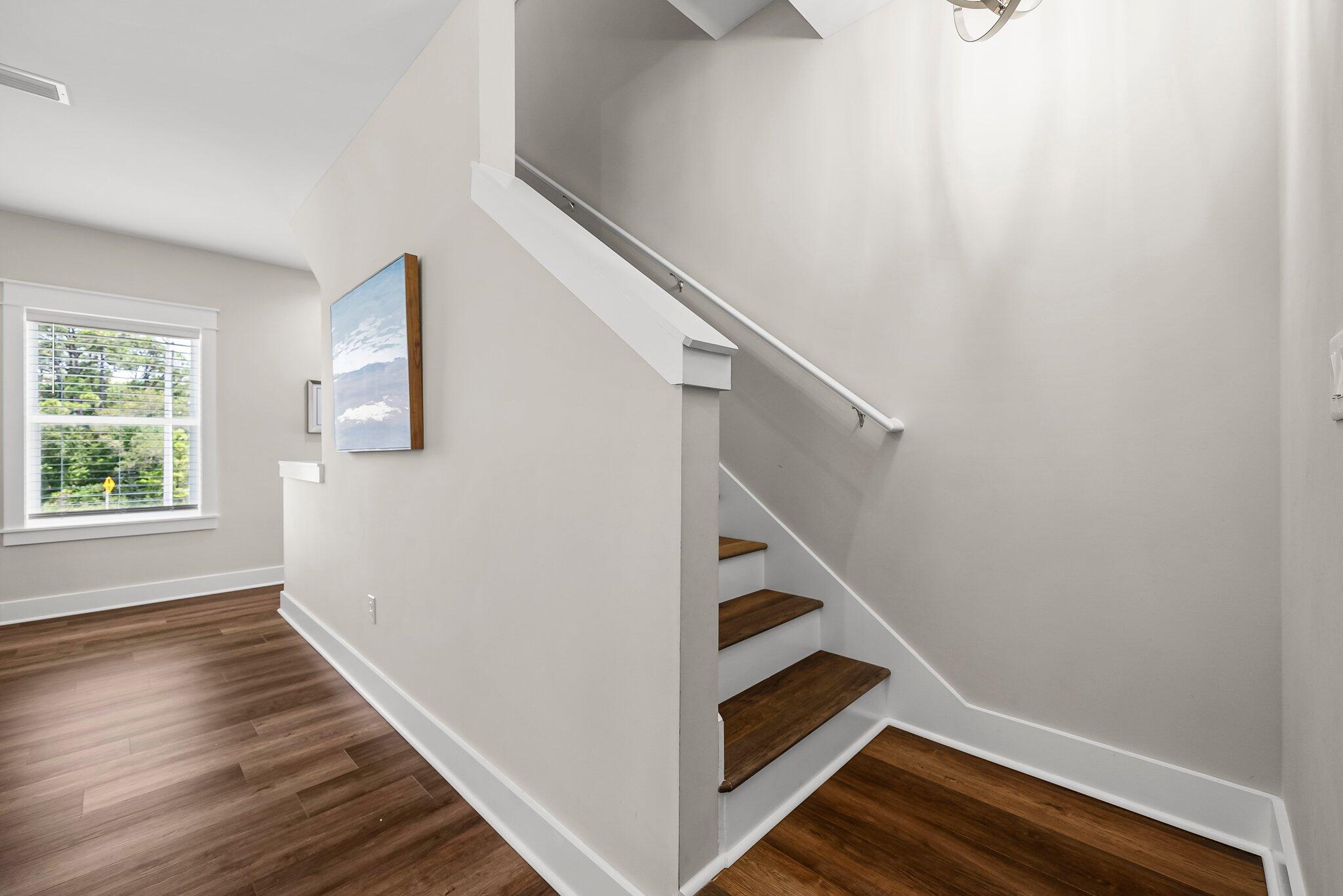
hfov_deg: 108.3
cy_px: 448
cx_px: 672
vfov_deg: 85.5
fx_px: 485
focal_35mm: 13
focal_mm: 13
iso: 400
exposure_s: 1/1.25
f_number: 8
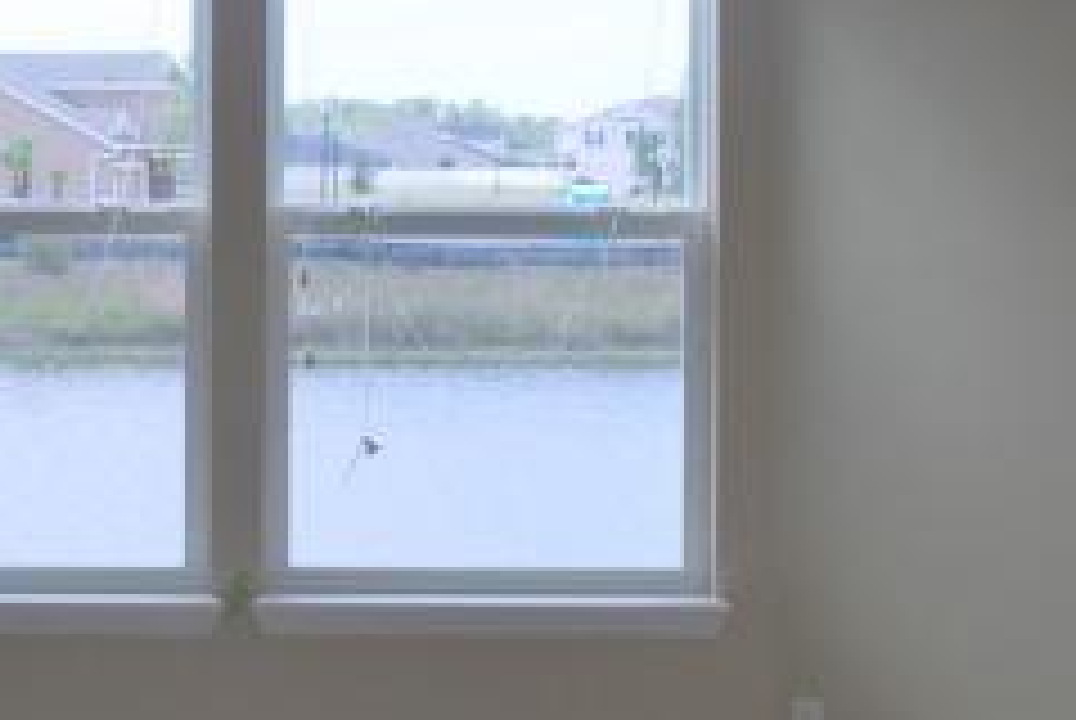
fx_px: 3382
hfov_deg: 17.8
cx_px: 135
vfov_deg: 12.1
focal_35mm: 113
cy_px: 148
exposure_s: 1/125
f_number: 5.6
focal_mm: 24
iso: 160
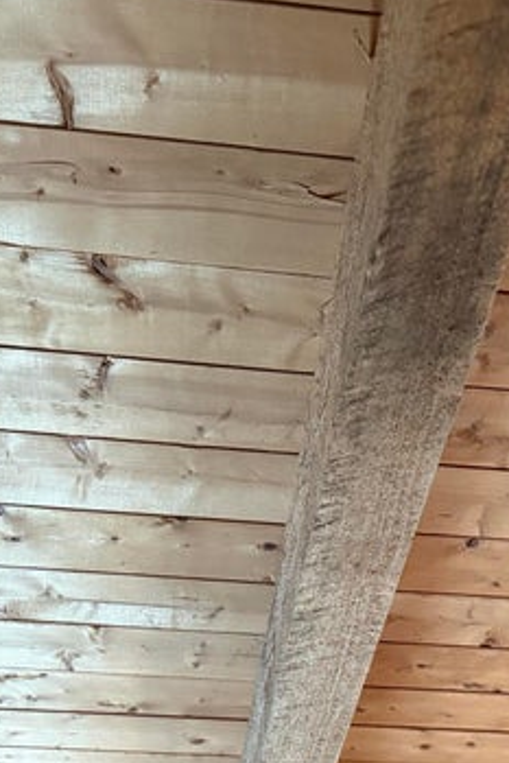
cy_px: 645
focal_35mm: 61
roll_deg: +1.3
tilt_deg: +28.6
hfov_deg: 22.2
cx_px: 322
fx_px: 1292
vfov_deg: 31.7
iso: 800
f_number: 1.78
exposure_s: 1/60
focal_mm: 6.76
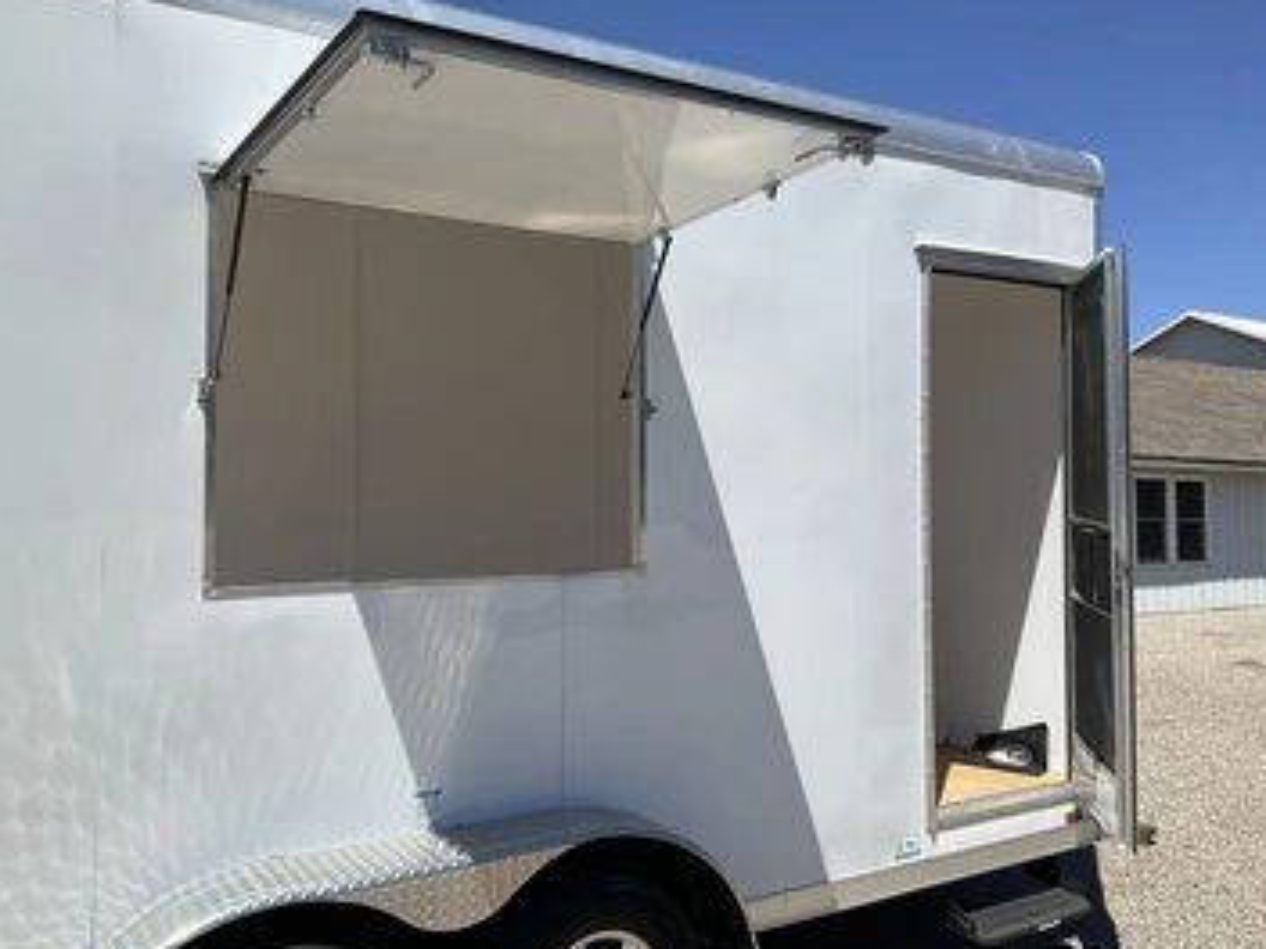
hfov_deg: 55.3
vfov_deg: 42.9
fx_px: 1207
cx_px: 647
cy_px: 442
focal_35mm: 33
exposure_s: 1/3125
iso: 25
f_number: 1.8
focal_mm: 3
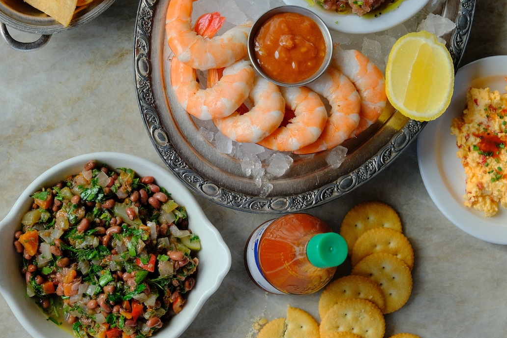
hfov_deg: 25.1
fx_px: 1140
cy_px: 148
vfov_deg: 16.8
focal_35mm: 81
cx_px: 243
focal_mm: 38.8
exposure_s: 1/250
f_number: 5.6
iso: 640
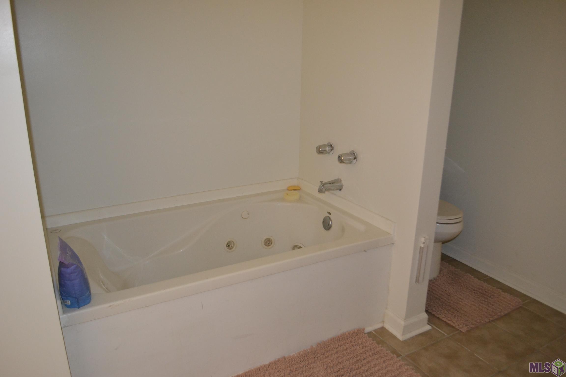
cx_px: 283
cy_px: 188
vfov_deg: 47.9
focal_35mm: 27
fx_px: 424
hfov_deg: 67.4
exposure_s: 1/60
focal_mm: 18
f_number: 3.5
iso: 1600
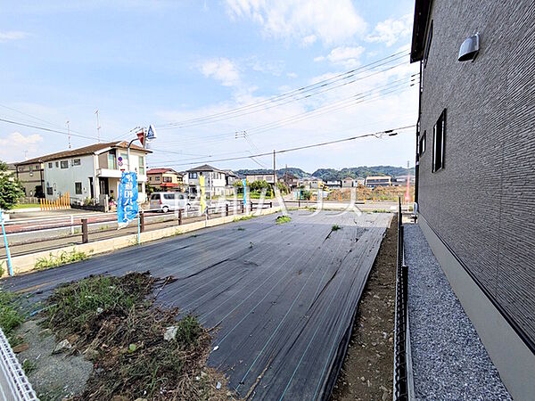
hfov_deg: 102.1
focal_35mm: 14
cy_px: 200
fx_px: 216
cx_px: 268
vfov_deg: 85.7
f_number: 2.2
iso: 48
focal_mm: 1.83
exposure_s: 1/1504
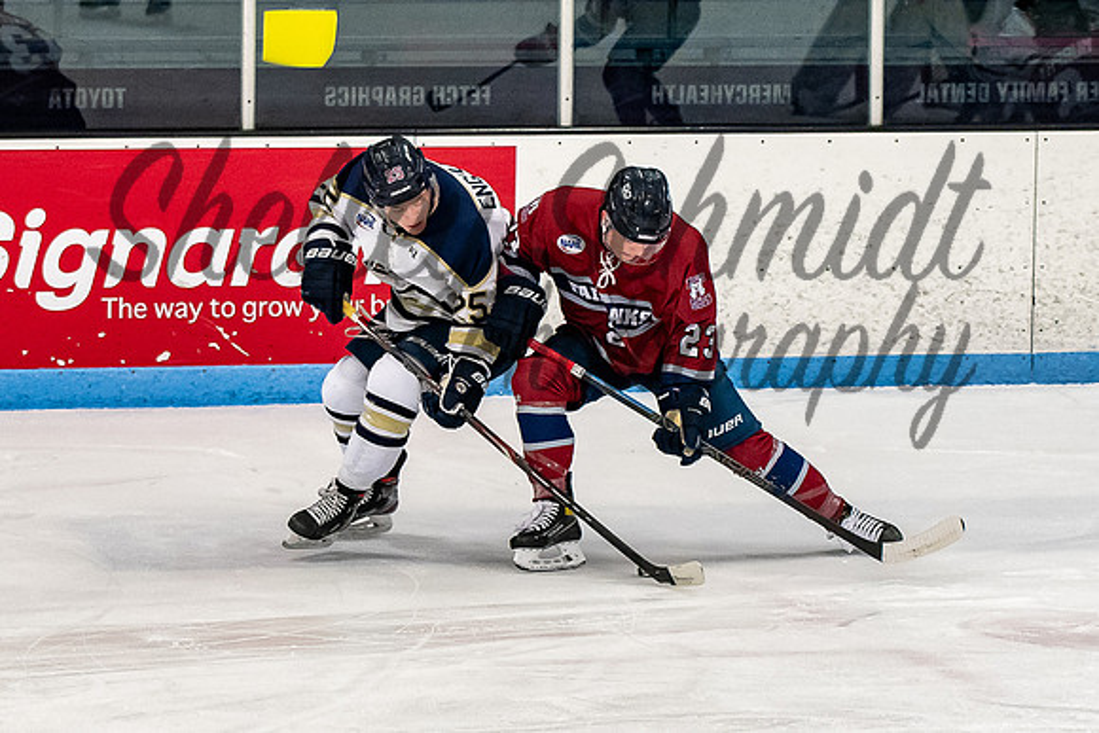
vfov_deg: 5.9
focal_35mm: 235
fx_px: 7161
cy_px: 310
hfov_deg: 8.8
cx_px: 511
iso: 2000
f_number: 3.2
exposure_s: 1/800
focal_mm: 80
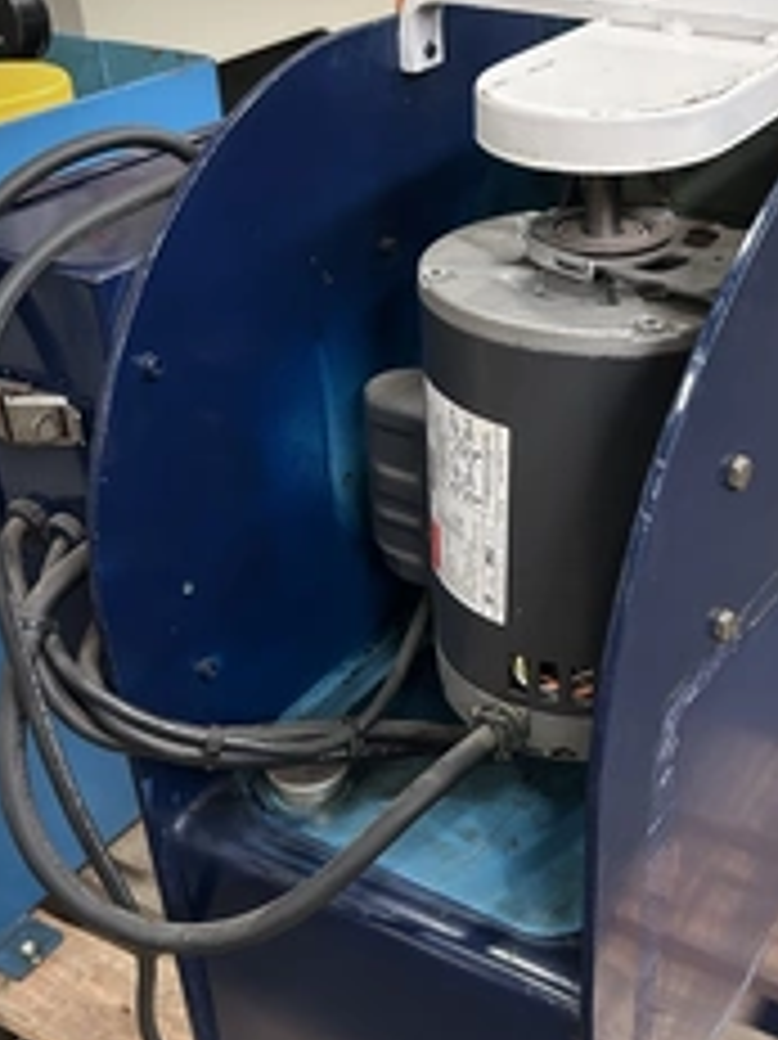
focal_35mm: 45
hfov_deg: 31.6
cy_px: 635
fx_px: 1350
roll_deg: +0.3
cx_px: 576
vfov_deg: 41.9
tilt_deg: -35.6
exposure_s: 1/60
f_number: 1.5
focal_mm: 5.7
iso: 320
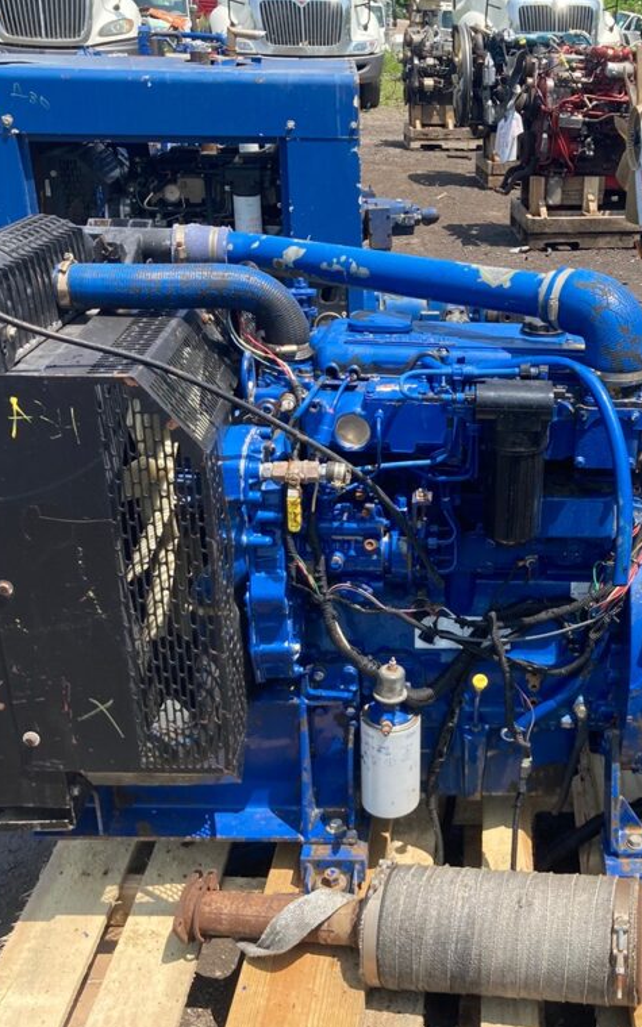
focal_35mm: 40
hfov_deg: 31.3
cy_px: 516
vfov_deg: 49.3
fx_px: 1120
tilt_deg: -24.8
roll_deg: -0.8
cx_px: 504
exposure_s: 1/738
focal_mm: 3.99
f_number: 1.8
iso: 20
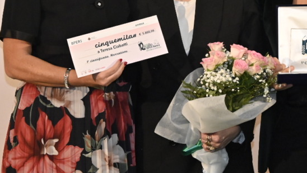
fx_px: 1613
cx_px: 147
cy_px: 1
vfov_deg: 6.1
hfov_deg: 10.9
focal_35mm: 198
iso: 5600
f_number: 6.3
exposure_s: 1/250
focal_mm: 81
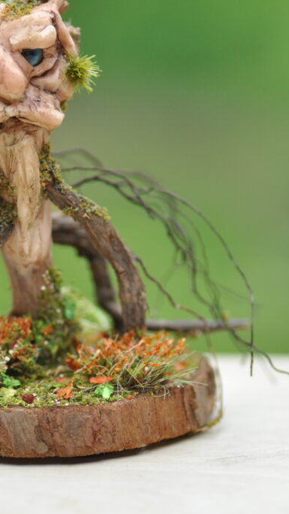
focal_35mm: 209
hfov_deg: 5.8
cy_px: 135
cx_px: 53
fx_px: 2849
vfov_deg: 10.3
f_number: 4.5
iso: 500
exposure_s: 1/1000
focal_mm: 90
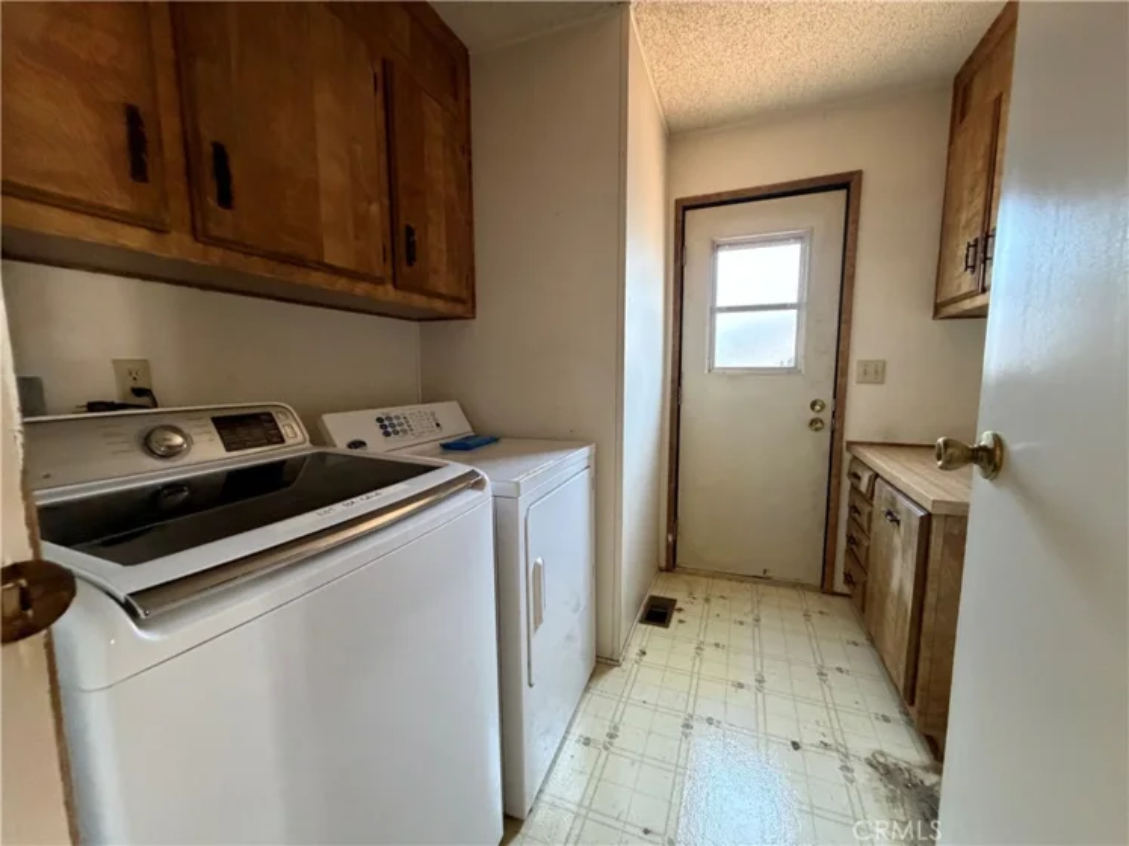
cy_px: 423
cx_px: 564
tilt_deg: -6.4
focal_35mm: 14
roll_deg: +0.3
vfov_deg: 85.7
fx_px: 457
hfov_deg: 102.1
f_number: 2.2
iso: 640
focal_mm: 2.22
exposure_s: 1/60
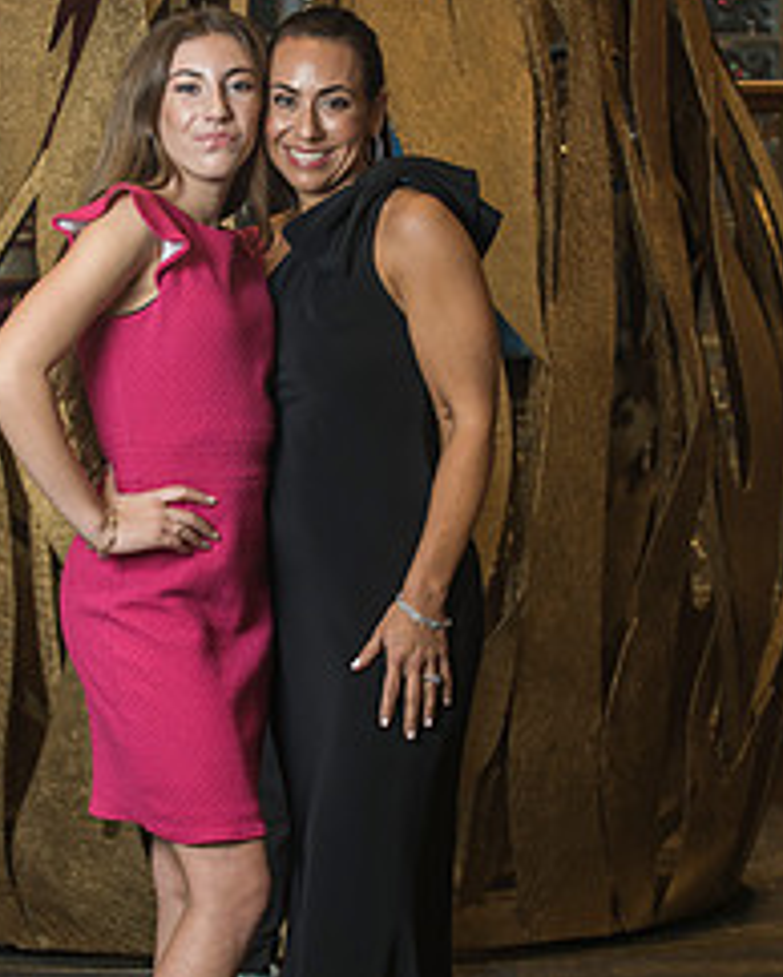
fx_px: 3530
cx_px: 283
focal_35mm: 122
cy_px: 428
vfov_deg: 15.8
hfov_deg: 12.6
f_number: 4
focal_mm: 70
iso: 800
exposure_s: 1/200
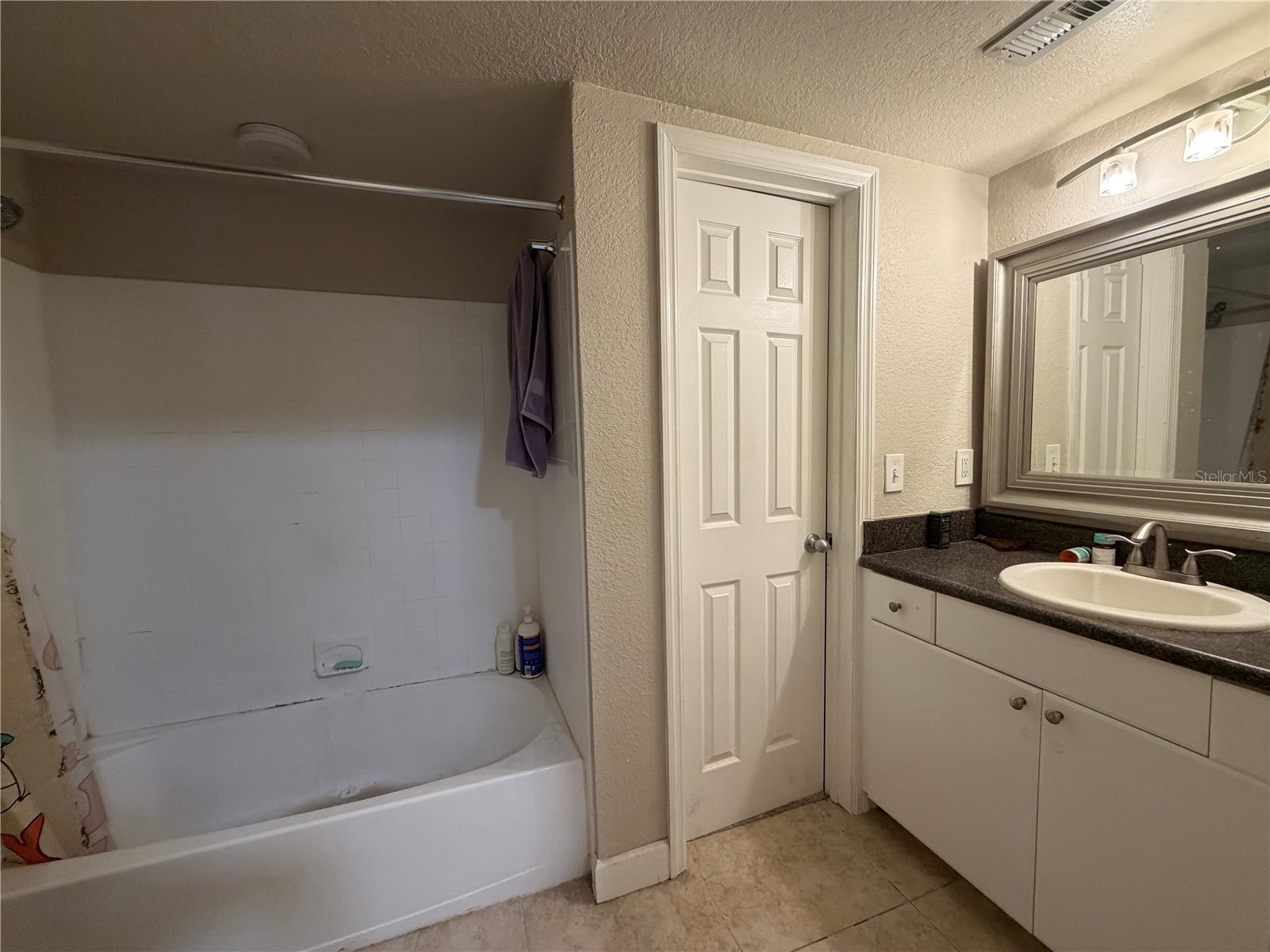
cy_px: 476
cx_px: 635
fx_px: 514
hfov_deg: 102.1
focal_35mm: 14
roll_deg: +0.9
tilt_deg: -5.2
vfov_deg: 85.7
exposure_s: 1/60
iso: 320
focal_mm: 2.22
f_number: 2.2
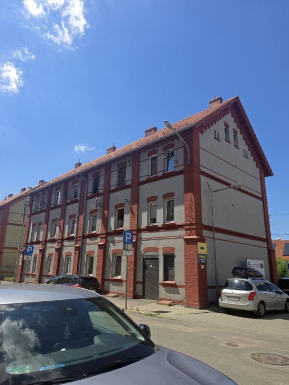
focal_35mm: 23
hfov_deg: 58.9
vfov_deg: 73.9
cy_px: 192
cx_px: 144
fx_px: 256
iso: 64
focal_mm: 6.5
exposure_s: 1/6147
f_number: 1.4
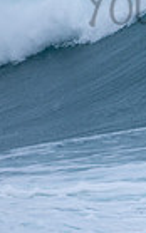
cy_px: -14
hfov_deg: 0.4
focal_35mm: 3054
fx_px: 19423
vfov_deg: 0.7
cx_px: 255
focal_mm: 480
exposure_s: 1/1000
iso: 250
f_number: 5.6
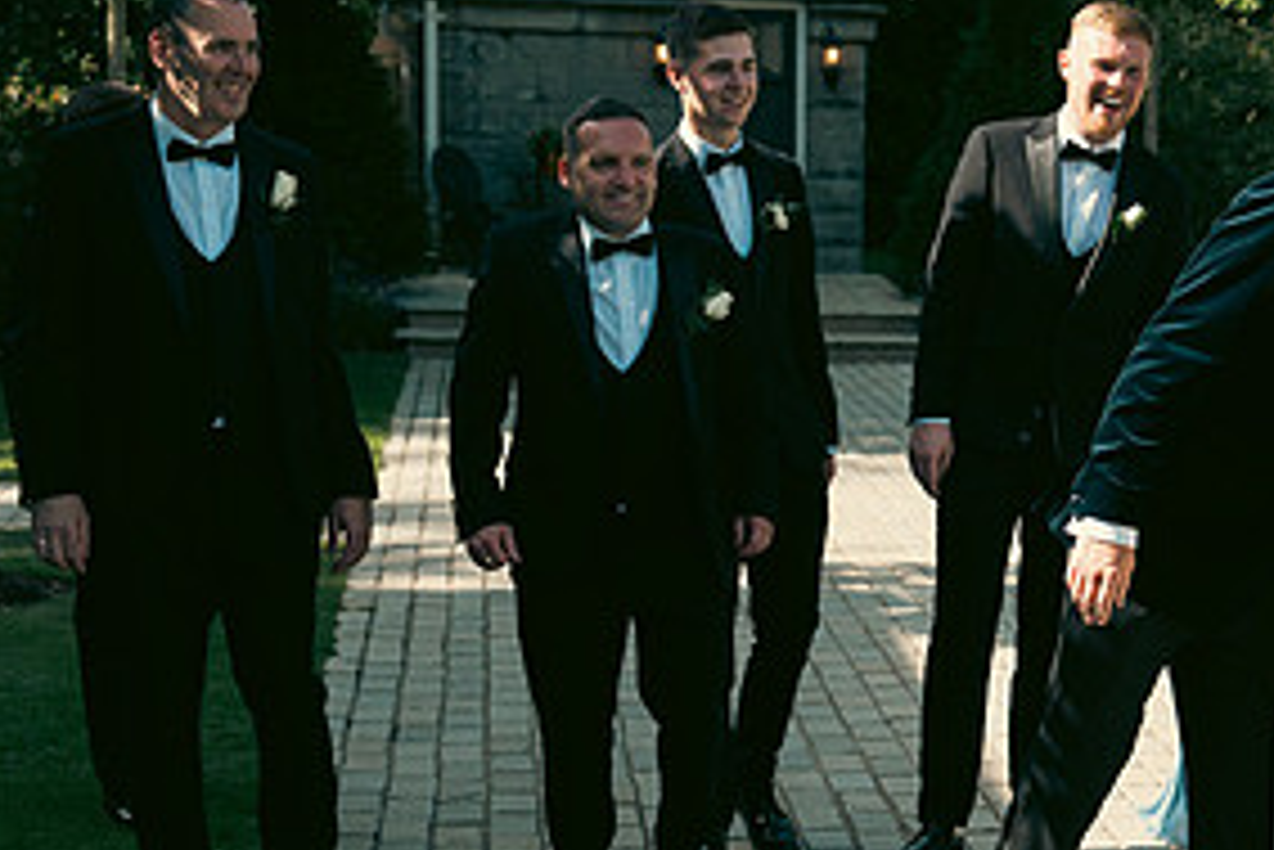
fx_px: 3116
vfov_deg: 15.5
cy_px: 605
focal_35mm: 88
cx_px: 1148
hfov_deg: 22.5
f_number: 3.5
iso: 160
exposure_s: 1/800
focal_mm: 43
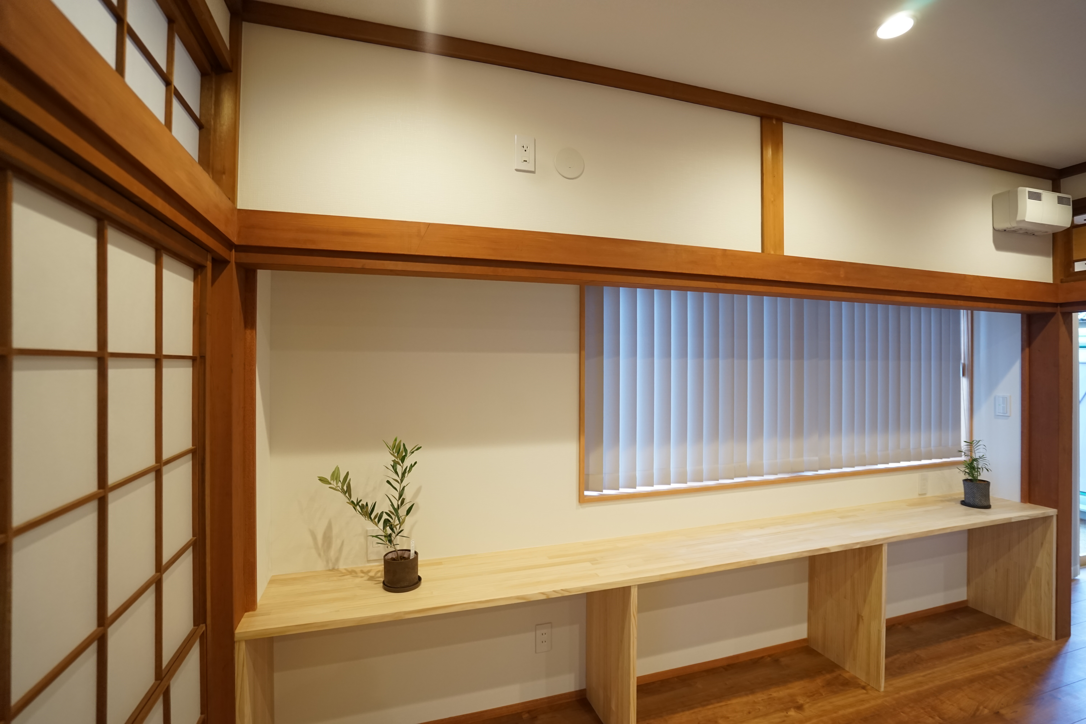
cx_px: 543
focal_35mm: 16
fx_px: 483
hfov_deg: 96.7
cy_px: 362
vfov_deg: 73.7
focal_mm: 16
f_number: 4
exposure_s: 1/60
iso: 1600
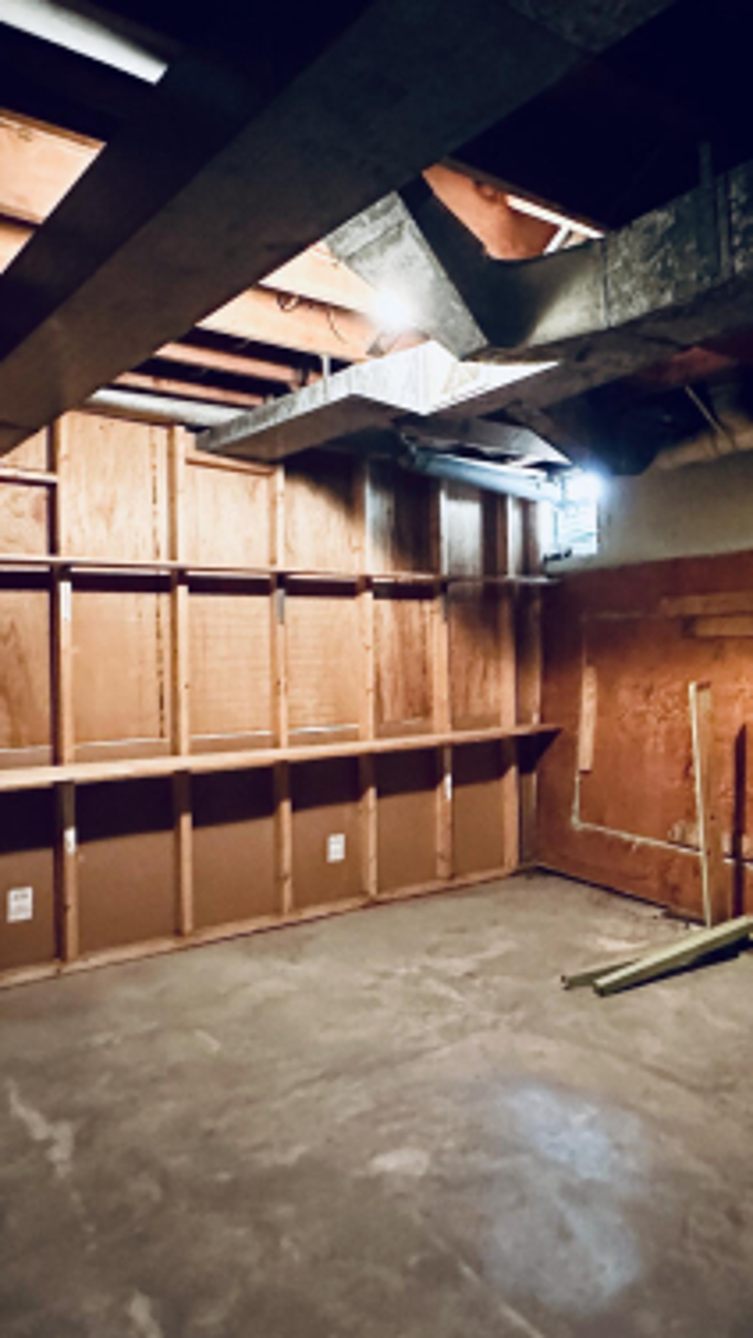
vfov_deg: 69.8
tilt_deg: +0.7
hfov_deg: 40.7
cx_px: 623
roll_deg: +1.1
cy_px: 646
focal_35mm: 27
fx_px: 959
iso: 1250
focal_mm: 2.22
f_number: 2.2
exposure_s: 1/30
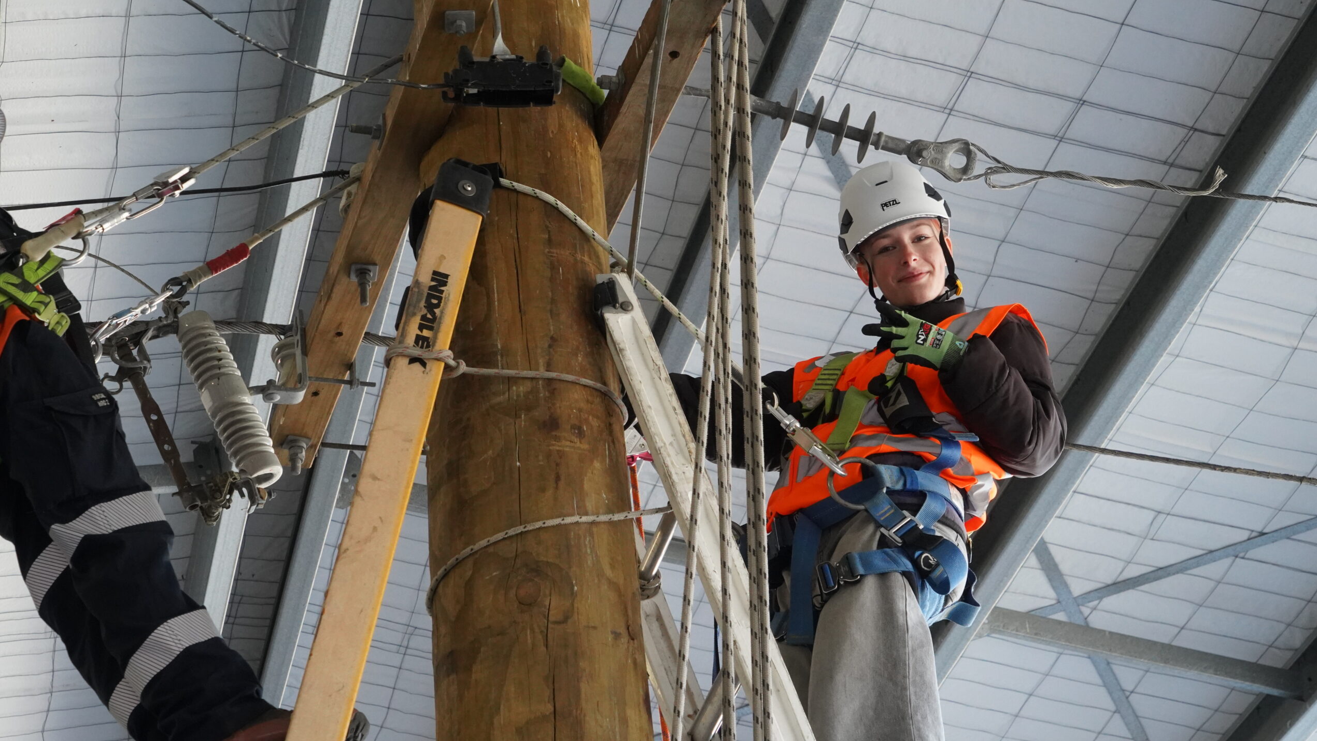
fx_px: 2654
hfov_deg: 27.9
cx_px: 663
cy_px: 437
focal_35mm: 76
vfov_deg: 15.9
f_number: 9
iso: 6400
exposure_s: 1/200
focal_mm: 72
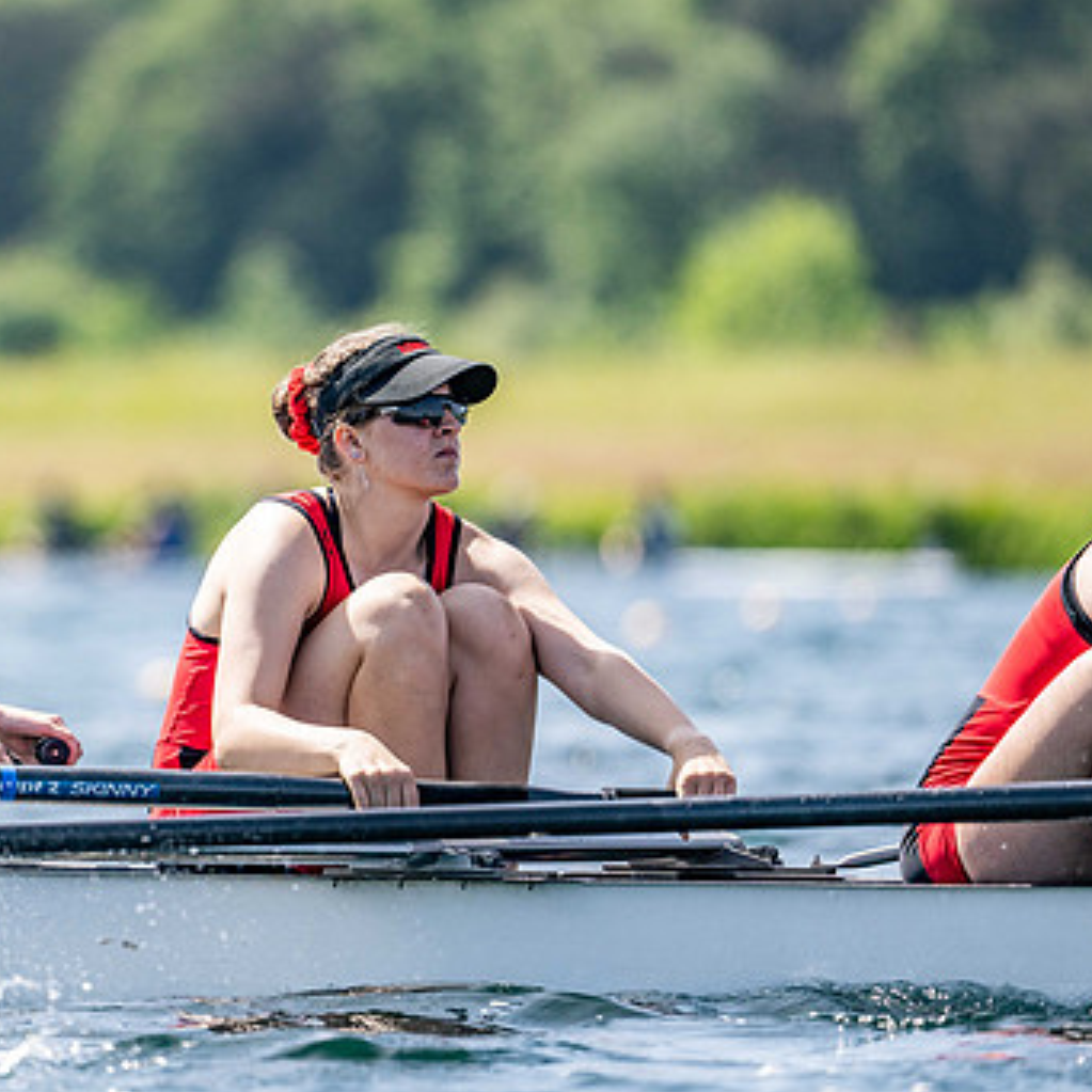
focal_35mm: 578
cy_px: 591
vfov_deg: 3.0
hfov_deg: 3.0
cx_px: 320
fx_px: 20629
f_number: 4.5
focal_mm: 400
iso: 320
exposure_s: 1/2500
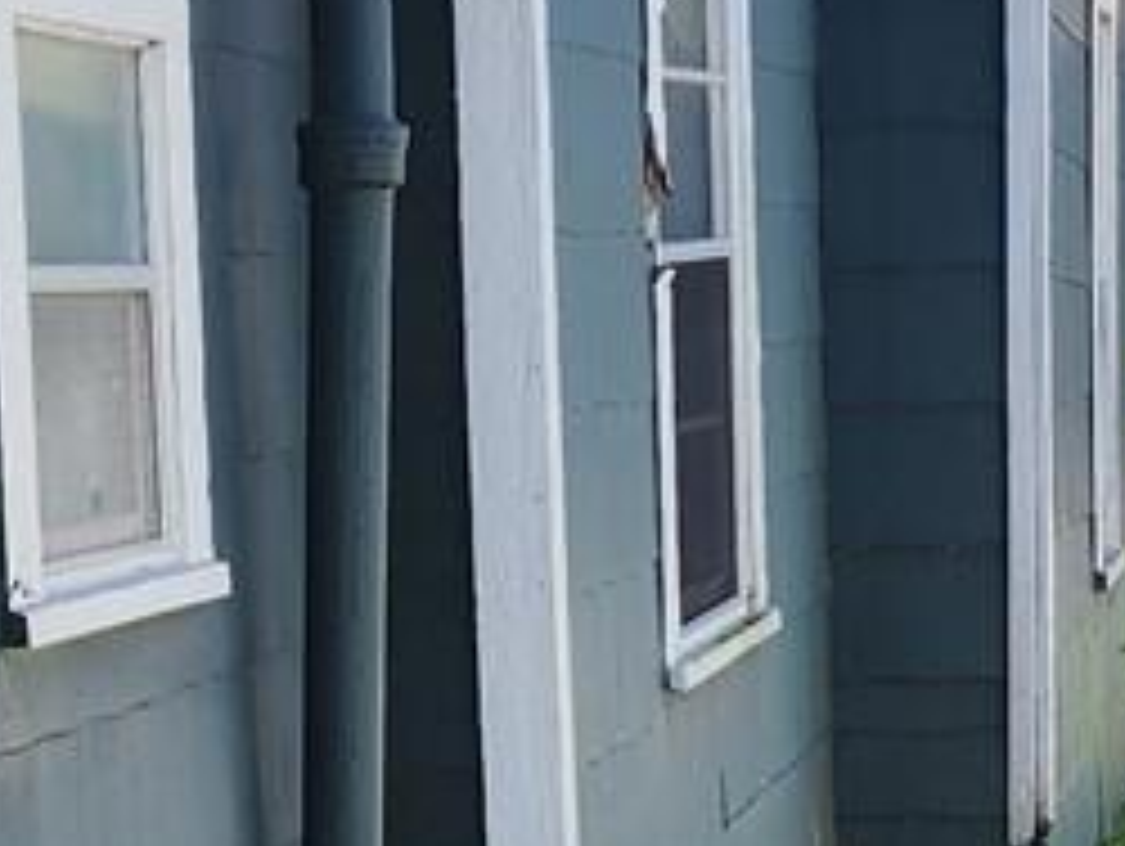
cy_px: 796
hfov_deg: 13.3
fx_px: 4782
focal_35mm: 147
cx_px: 184
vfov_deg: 10.0
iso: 12
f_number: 1.8
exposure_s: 1/628
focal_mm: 6.4
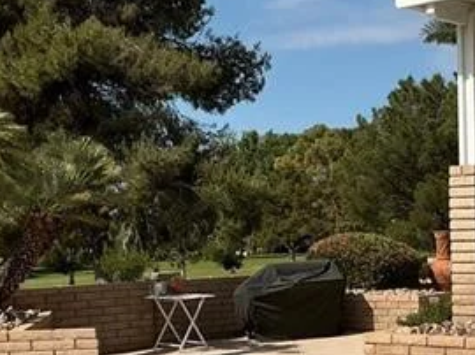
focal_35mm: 83
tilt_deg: -4.3
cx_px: 433
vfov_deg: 17.5
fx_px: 1138
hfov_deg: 22.9
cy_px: 311
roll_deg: +0.3
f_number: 1.8
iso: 25
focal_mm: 3
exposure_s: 1/3788
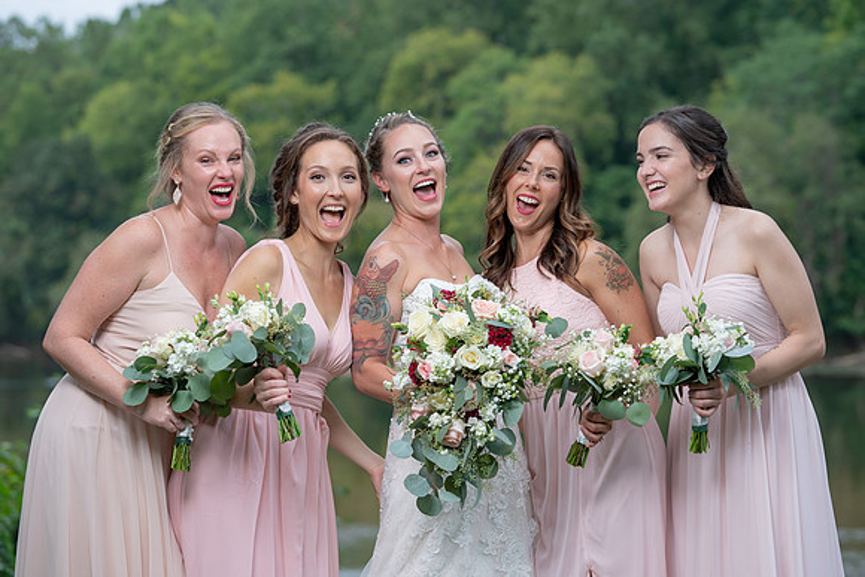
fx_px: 2436
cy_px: 269
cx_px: 446
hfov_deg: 20.1
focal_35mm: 101
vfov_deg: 13.5
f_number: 4
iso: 100
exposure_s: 1/250
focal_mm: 95
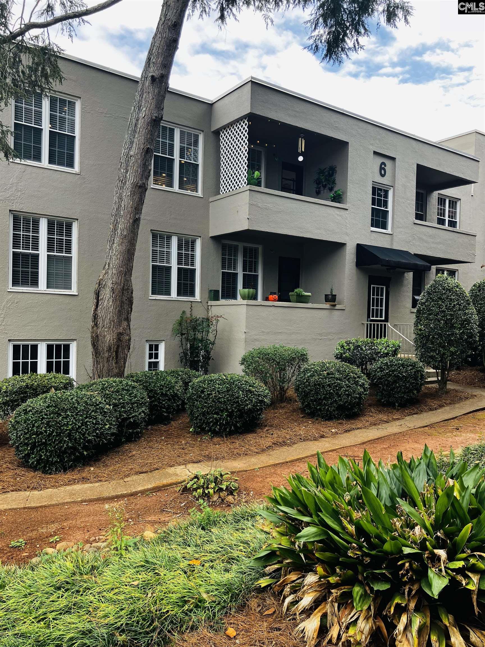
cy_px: 324
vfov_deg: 63.4
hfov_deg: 49.7
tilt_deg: -0.9
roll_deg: -0.9
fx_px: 523
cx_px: 242
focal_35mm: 28
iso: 32
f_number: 1.8
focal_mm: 3.99
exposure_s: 1/246
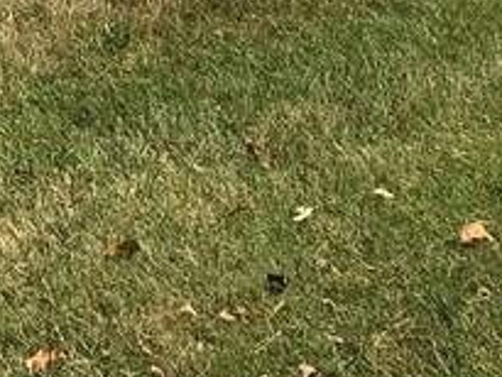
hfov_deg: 13.9
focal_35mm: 140
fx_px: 2031
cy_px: -255
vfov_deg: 10.1
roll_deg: -0.8
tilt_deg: -2.4
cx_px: 17
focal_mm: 3.99
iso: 20
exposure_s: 1/2336
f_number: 1.8
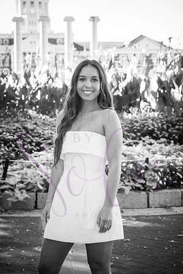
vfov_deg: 23.9
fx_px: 648
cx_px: 92
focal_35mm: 85
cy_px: 137
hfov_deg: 16.1
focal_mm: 85
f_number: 7.1
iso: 800
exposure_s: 1/320
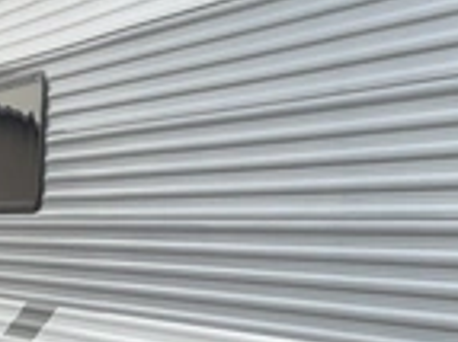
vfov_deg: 18.0
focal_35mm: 81
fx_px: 1071
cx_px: 522
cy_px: 288
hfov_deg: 22.6
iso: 25
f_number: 1.8
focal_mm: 3
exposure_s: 1/1221
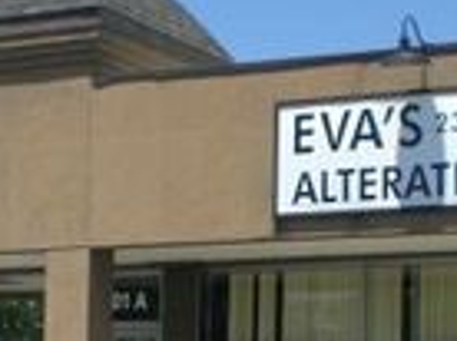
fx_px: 1819
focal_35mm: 138
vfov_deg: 10.6
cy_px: 339
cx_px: 189
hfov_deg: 14.3
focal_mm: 6.3
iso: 50
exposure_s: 1/500
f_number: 4.4
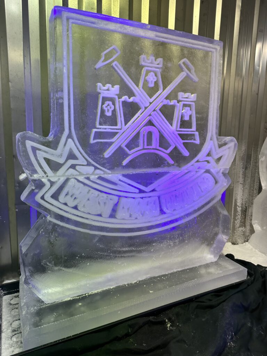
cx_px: 134
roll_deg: -0.3
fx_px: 247
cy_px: 178
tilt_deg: -8.7
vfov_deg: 71.6
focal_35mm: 24
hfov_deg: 56.8
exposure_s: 1/100
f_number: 1.78
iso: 80
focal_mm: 6.86
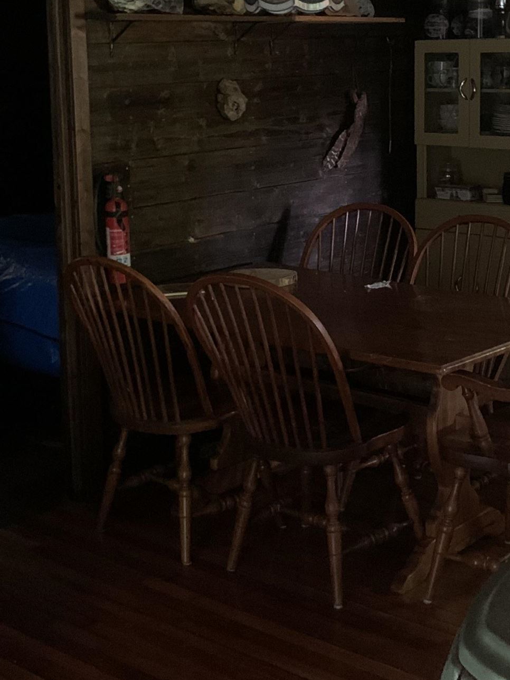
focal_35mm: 62
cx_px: 346
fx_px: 1218
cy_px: 206
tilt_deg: -3.0
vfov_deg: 30.9
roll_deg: +2.7
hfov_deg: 23.5
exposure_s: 1/15
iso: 800
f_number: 1.8
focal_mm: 4.25
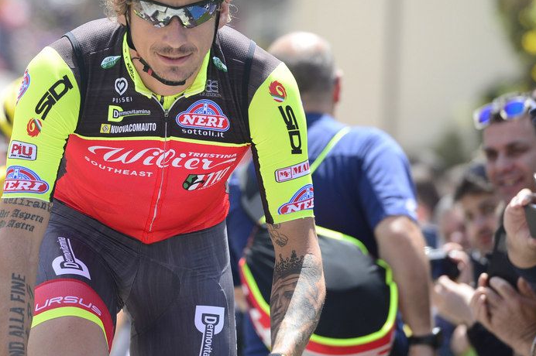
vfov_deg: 4.6
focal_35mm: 296
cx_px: 185
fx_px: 4403
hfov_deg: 7.0
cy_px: 125
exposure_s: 1/1000
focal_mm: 200
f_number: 4.5
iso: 400
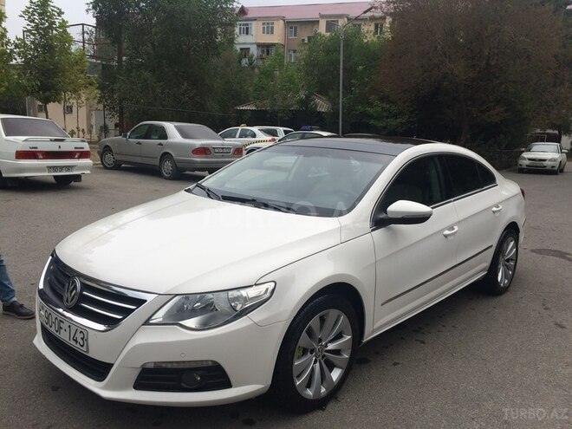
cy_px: 214
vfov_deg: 48.2
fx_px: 479
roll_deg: -1.6
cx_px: 286
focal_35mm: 29
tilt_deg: -10.7
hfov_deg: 61.7
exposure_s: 1/855
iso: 32
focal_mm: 4.15
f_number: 2.2
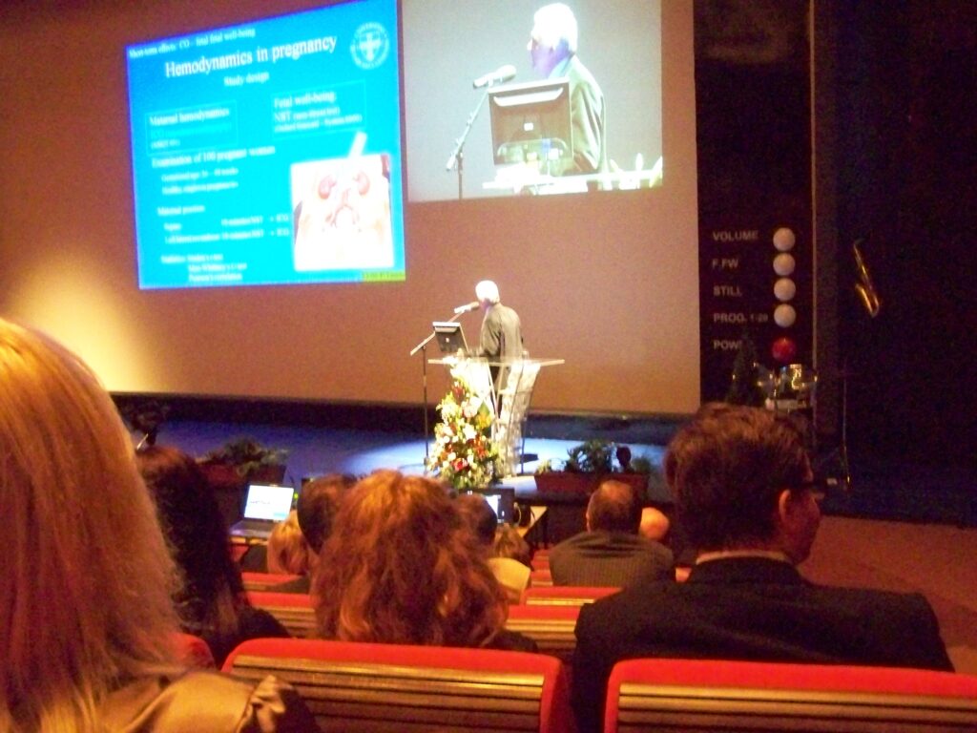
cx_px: 488
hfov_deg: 49.0
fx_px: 1073
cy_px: 366
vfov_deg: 37.7
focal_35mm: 38
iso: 1600
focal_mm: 6.3
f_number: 2.8
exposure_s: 1/15
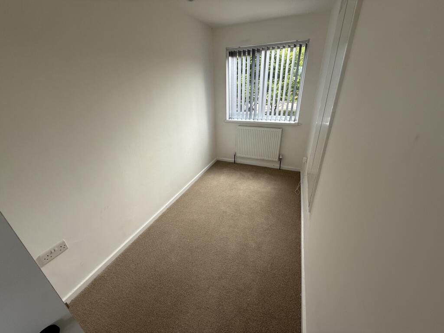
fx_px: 180
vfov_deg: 85.7
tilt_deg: -24.8
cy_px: 166
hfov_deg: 102.1
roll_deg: +1.5
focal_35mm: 14
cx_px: 222
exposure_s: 1/102
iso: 40
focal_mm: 2.22
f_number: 2.2
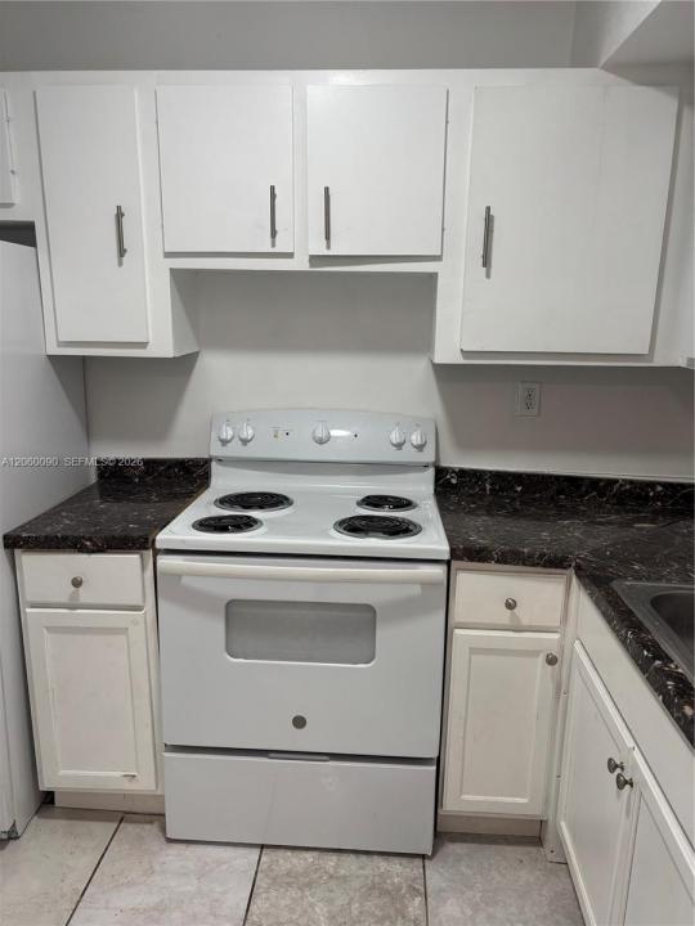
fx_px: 696
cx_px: 348
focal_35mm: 26
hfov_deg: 53.1
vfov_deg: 67.3
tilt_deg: -12.1
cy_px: 463
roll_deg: -1.6
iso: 80
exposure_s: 1/60
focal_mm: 5.96
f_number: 1.6
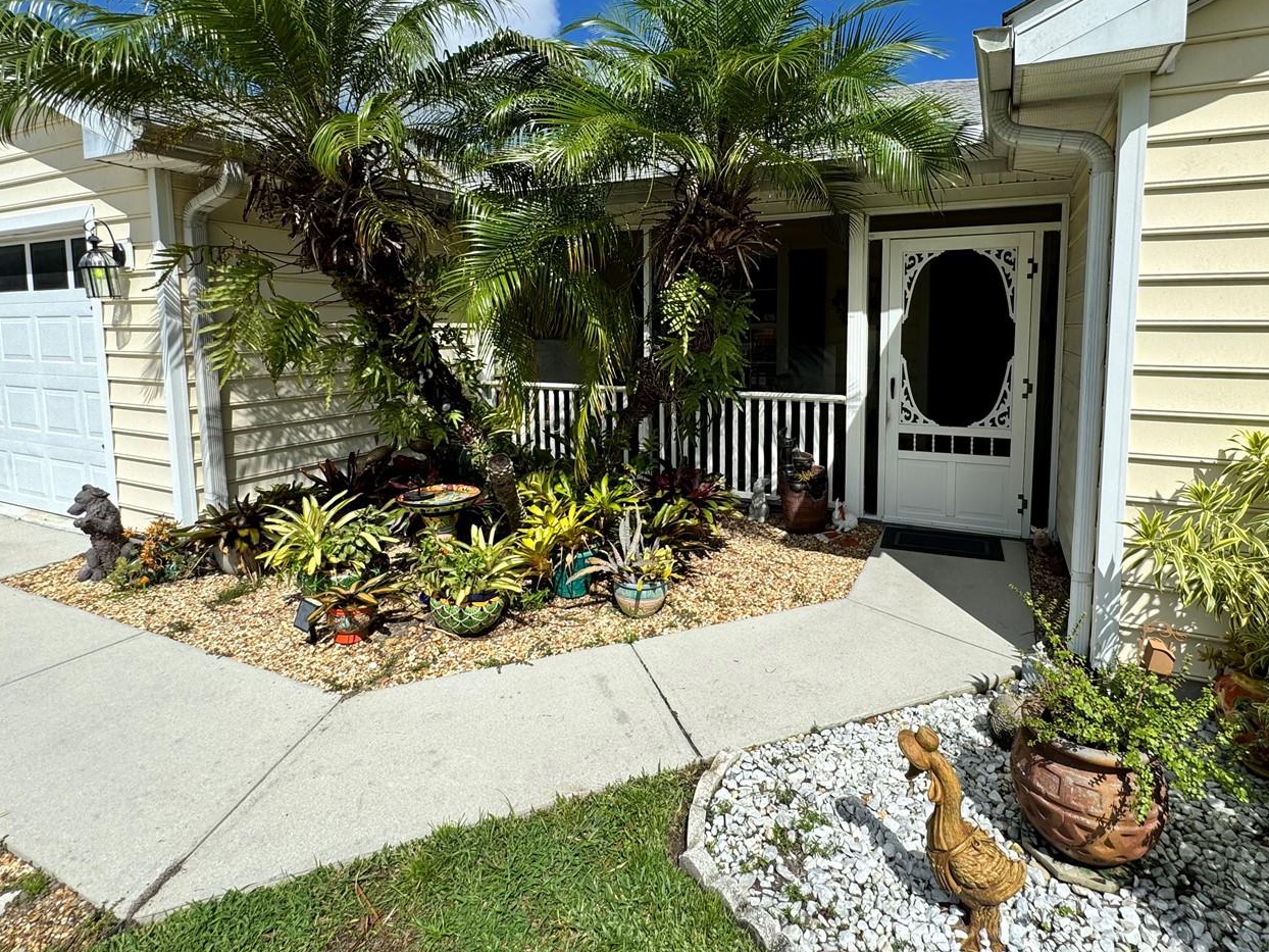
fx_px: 660
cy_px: 387
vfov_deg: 70.9
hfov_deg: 87.4
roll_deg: -0.2
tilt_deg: -6.2
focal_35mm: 18
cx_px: 711
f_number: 2.2
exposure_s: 1/1637
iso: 50
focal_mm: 2.22
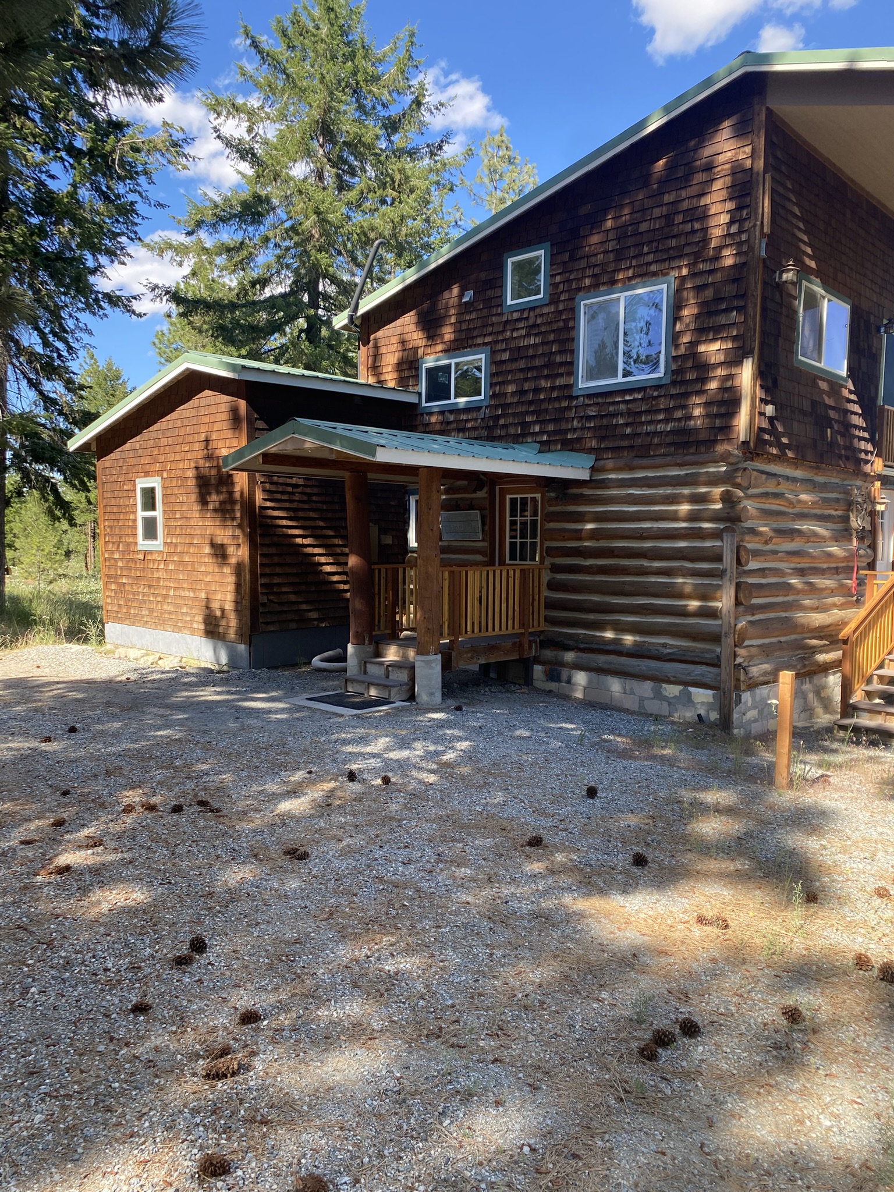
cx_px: 447
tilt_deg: -5.7
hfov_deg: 53.1
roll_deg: +0.1
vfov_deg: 67.3
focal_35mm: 26
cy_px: 596
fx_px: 895
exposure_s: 1/529
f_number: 1.8
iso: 32
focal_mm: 4.25
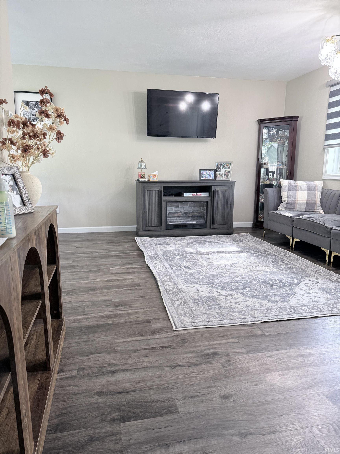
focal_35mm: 24
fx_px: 314
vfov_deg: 71.6
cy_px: 227
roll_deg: -1.3
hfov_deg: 56.8
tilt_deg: -10.2
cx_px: 170
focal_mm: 6.76
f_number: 1.78
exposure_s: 1/60
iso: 200
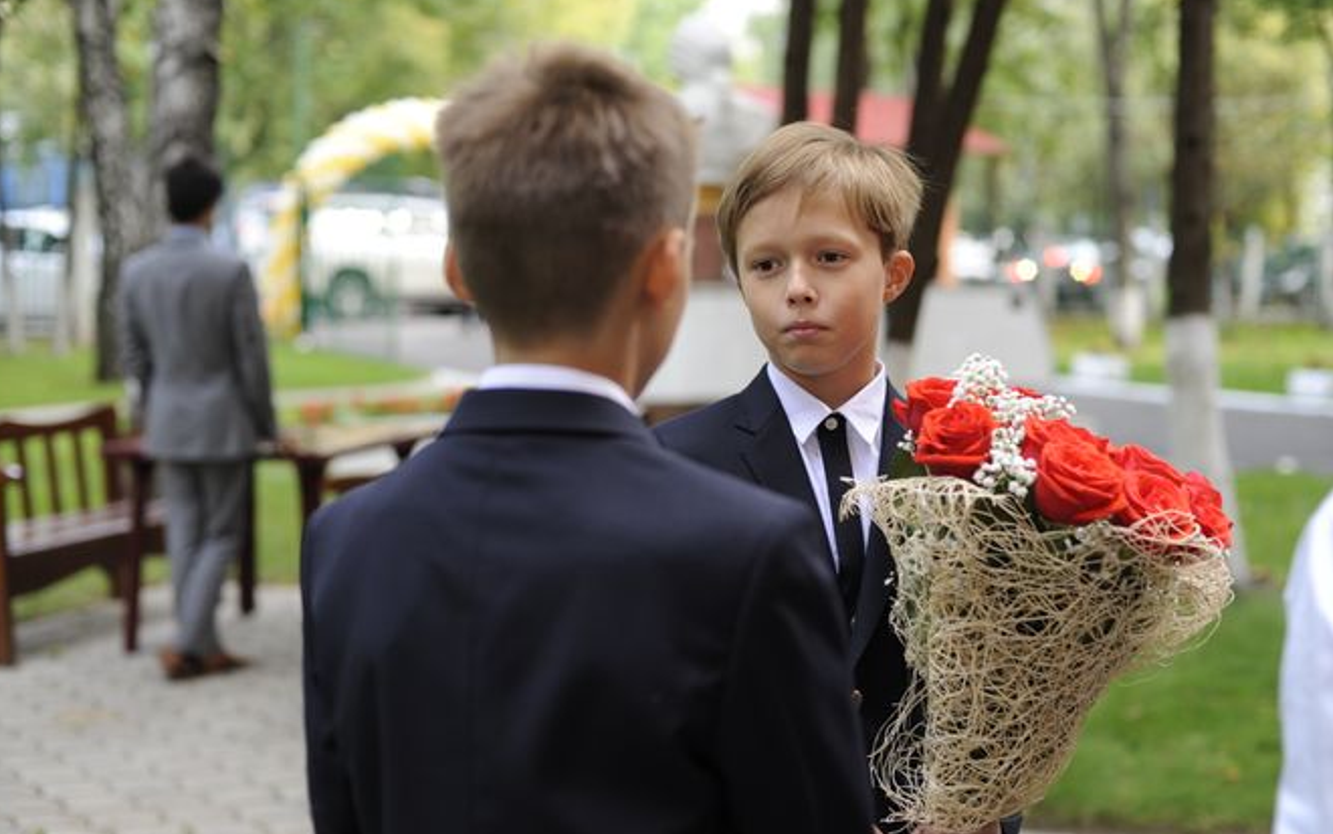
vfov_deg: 24.0
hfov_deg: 37.5
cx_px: 685
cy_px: 414
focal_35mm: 54
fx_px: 1962
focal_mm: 50
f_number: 2.8
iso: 320
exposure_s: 1/250
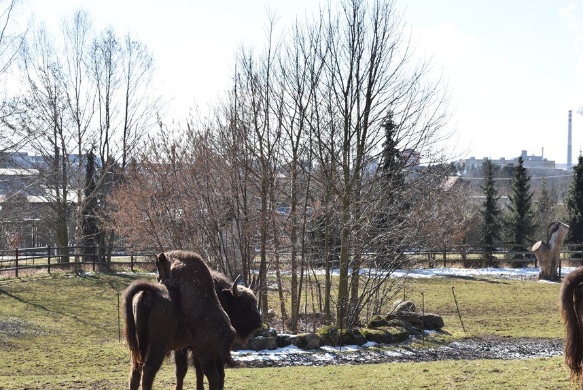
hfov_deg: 29.6
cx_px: 236
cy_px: 230
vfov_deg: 20.0
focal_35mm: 68
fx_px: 1102
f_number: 8
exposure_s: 1/200
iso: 100
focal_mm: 38
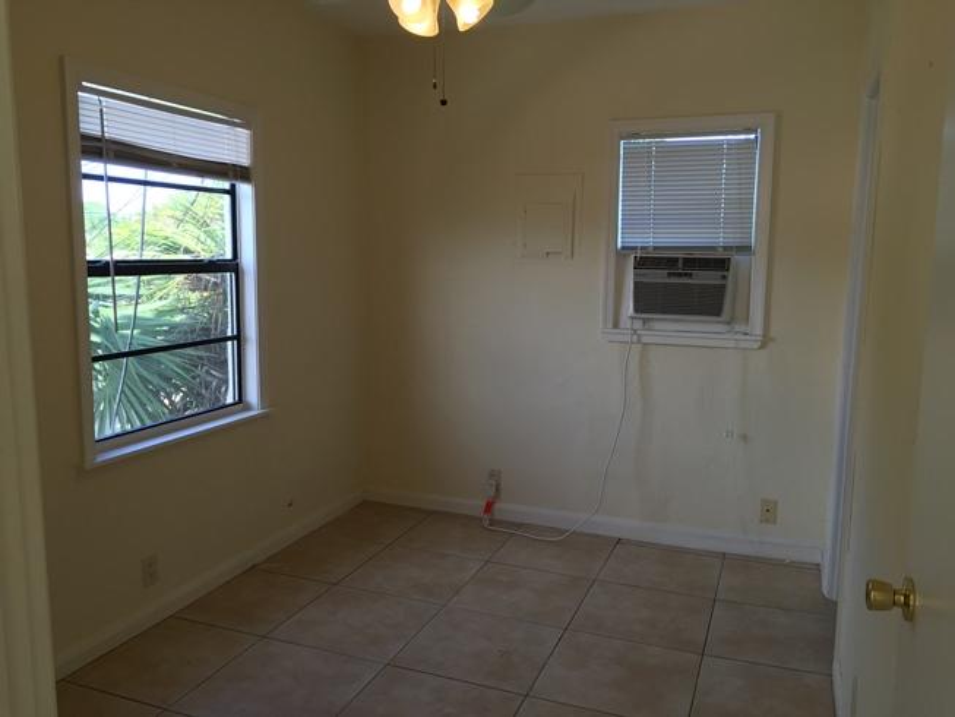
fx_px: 800
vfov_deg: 48.2
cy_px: 358
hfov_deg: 61.7
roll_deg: -0.4
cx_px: 478
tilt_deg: -9.2
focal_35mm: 29
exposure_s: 1/60
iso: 32
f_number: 2.2
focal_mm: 4.15
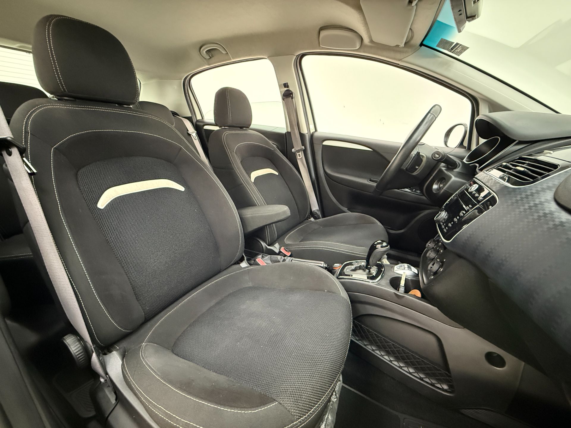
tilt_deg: -19.2
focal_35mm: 14
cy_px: 214
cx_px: 286
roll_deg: -1.8
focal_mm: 2.22
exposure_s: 1/30
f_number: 2.2
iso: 1250
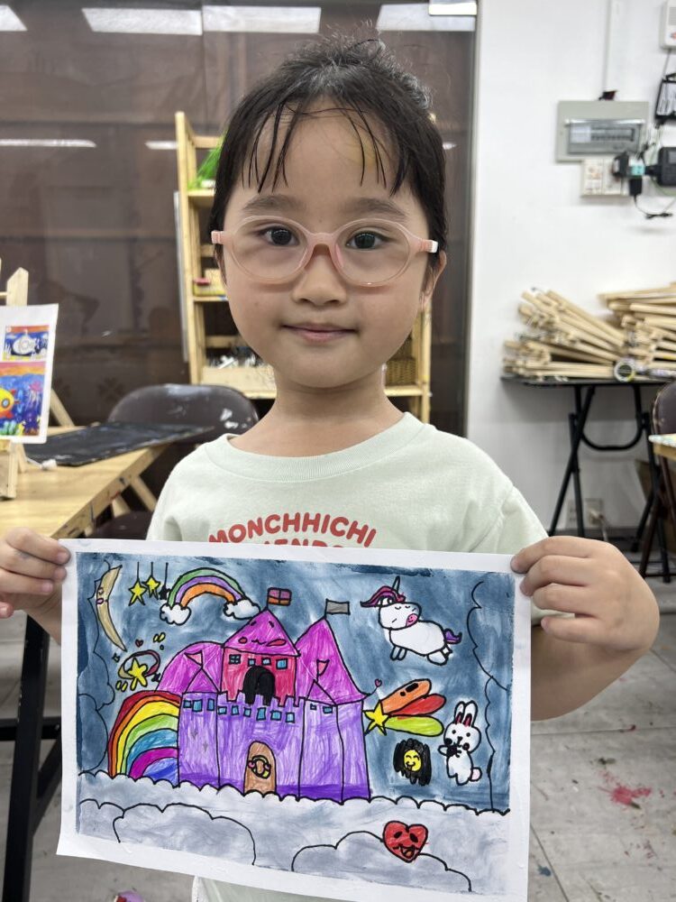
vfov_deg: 67.3
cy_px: 451
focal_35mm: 26
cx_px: 338
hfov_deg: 53.1
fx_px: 677
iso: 50
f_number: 1.5
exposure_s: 1/100
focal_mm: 5.7
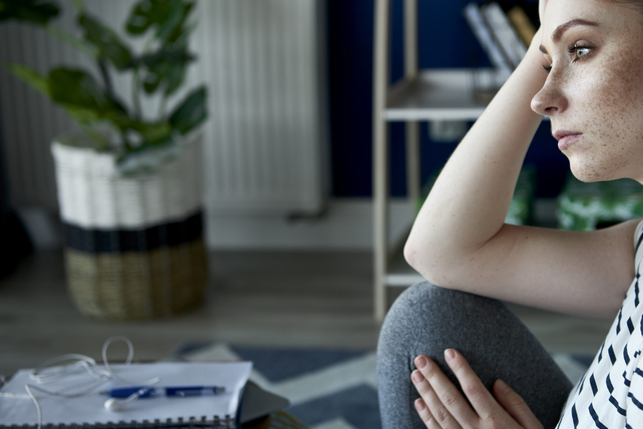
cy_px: 185
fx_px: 1411
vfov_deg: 17.3
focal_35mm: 79
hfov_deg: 25.6
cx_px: 399
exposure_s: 1/100
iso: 250
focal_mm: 62
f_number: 3.5
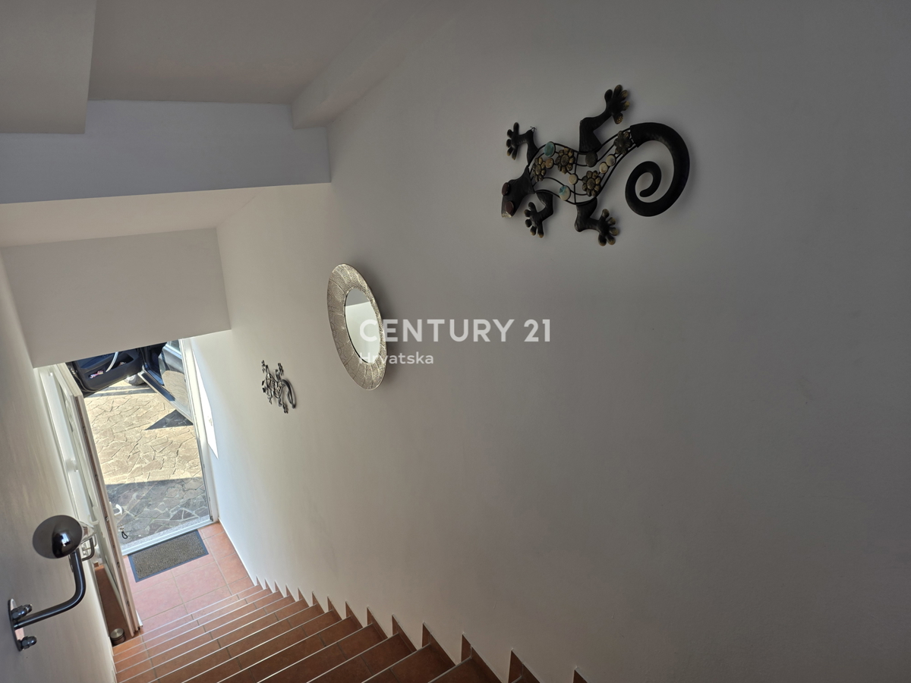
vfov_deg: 58.9
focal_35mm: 23
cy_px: 342
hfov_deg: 73.9
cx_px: 456
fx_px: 605
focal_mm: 6.25
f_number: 1.7
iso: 32
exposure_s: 1/180
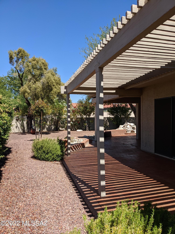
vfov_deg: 65.3
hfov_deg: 51.4
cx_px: 88
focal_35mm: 27
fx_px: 182
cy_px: 117
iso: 60
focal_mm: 4.38
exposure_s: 1/2933
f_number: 1.73
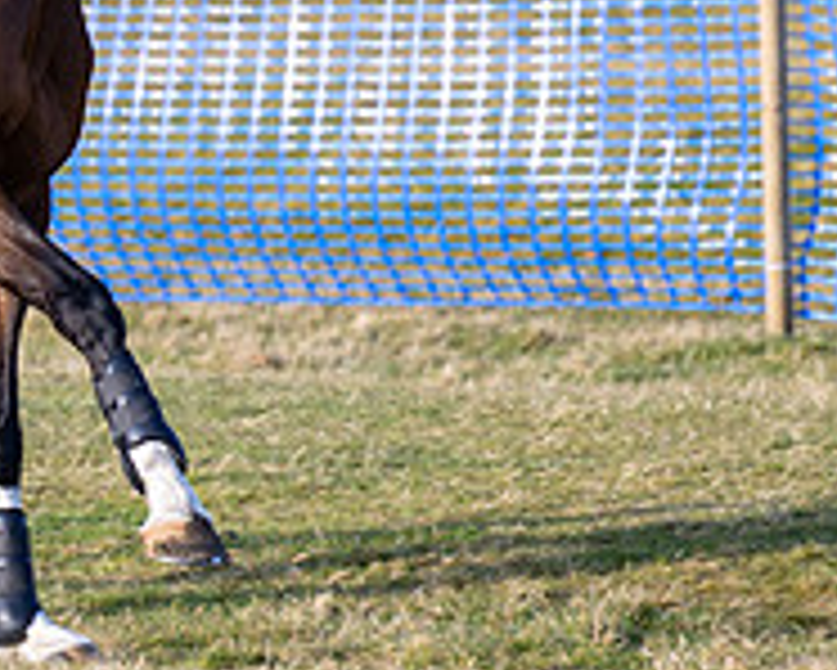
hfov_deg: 2.8
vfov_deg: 2.3
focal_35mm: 677
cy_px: -3
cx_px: -475
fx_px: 16779
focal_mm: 130
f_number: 2.8
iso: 125
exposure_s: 1/800
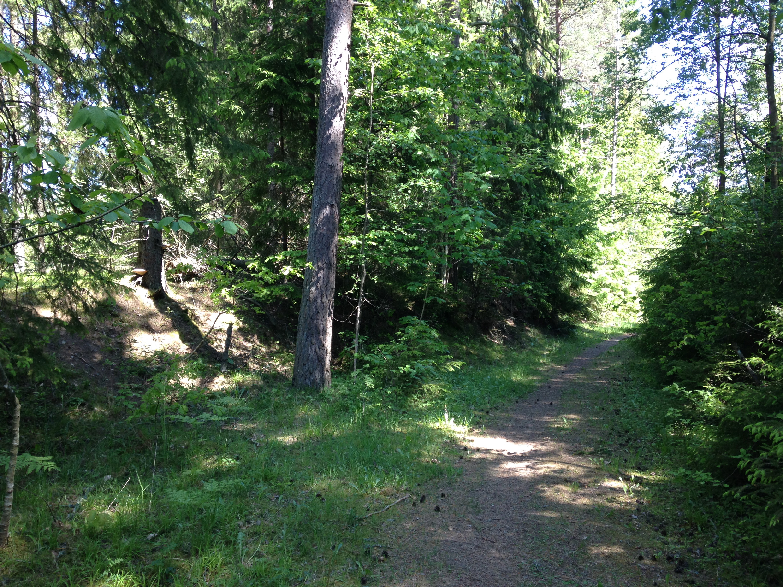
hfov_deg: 55.4
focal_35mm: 33
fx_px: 746
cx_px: 392
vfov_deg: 42.9
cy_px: 294
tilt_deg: -1.4
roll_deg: +1.1
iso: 64
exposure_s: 1/120
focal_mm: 4.12
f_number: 2.4
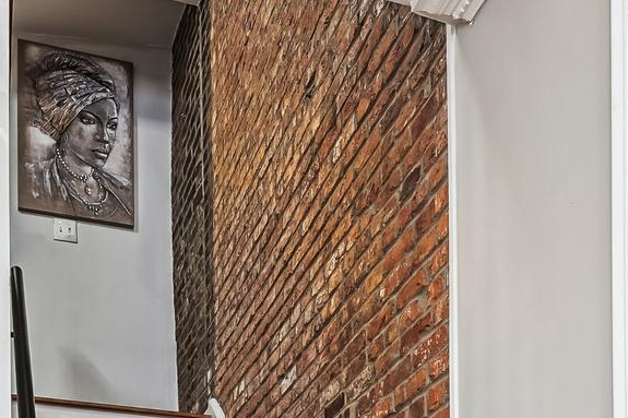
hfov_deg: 34.9
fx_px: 994
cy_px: 708
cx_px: 378
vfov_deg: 19.2
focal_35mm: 57
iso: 125
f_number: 8
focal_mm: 16
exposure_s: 1/2.5
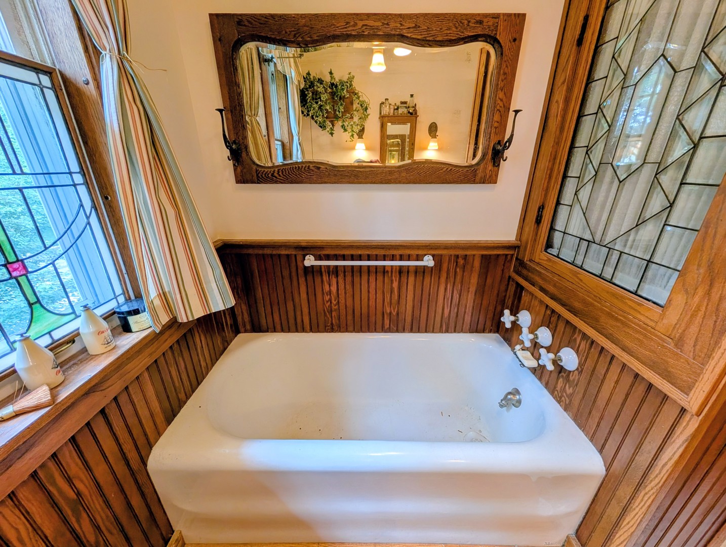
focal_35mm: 12
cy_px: 274
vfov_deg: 94.7
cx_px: 363
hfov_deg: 110.5
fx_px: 252
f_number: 1.7
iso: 51
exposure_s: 1/150
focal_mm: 2.02
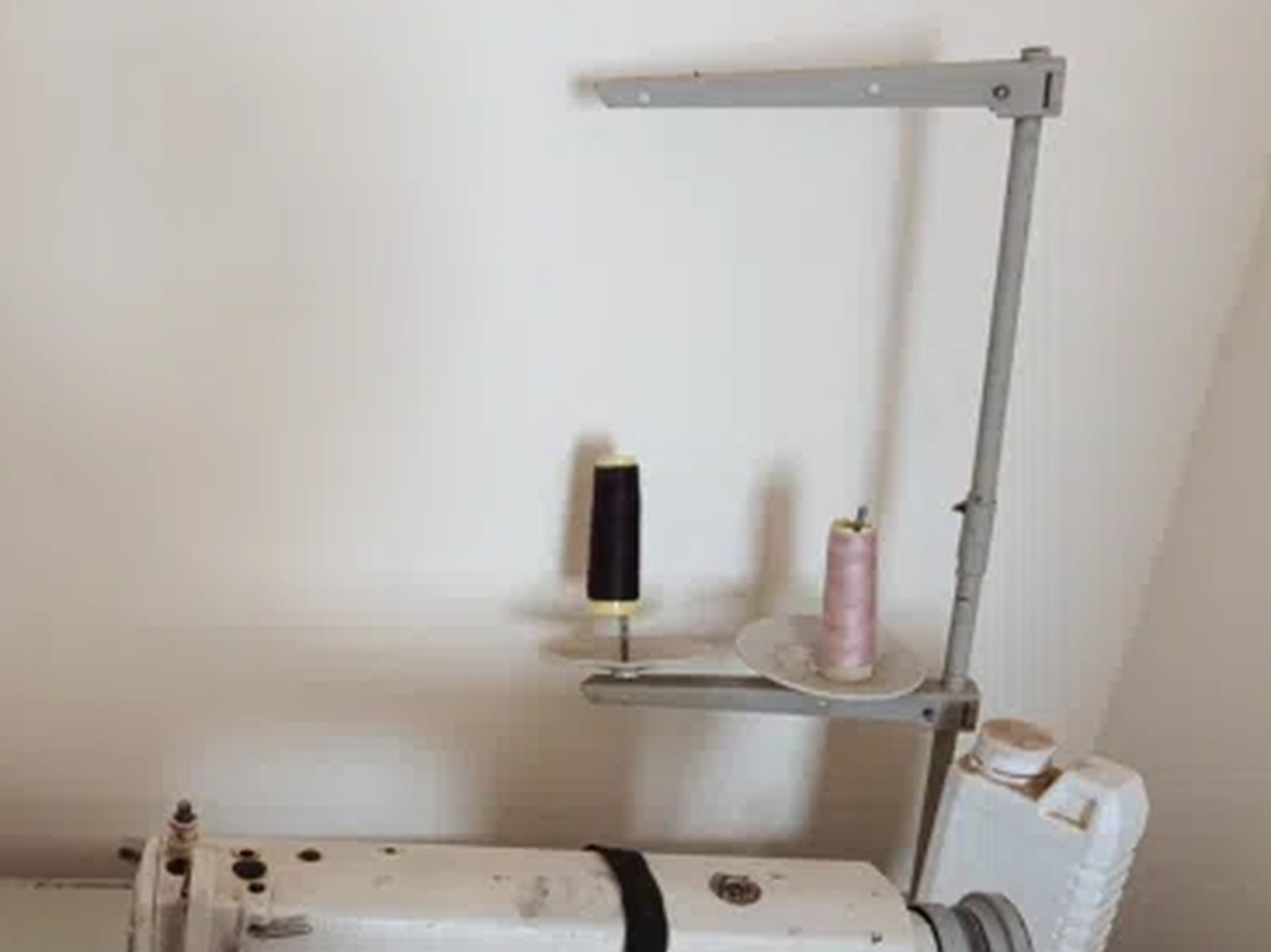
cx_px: 385
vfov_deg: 33.7
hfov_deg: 43.9
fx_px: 1541
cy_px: 709
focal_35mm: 42
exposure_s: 1/50
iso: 800
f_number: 1.7
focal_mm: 5.24
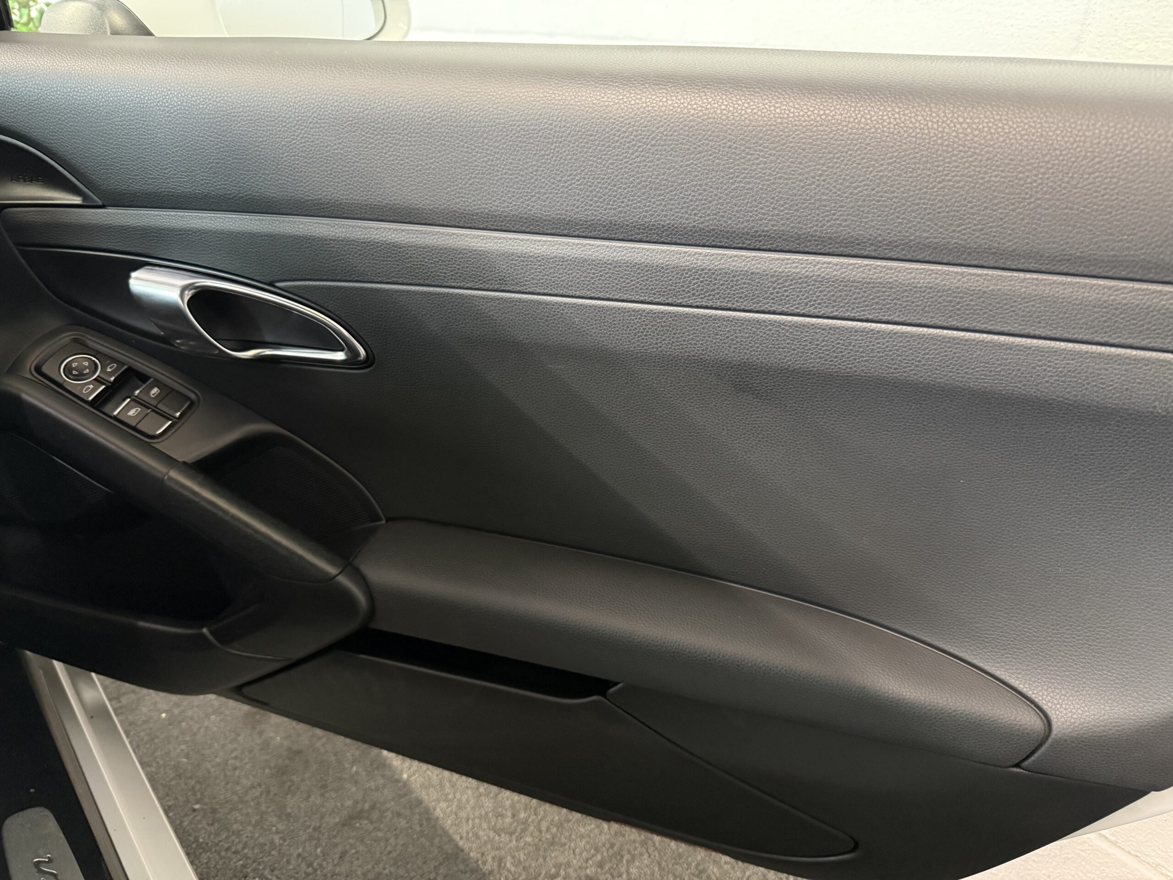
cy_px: 440
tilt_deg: -23.8
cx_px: 586
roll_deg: -3.9
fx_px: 813
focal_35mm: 24
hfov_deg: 71.6
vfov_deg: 56.8
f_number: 1.78
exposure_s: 1/33
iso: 1000
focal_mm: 6.76
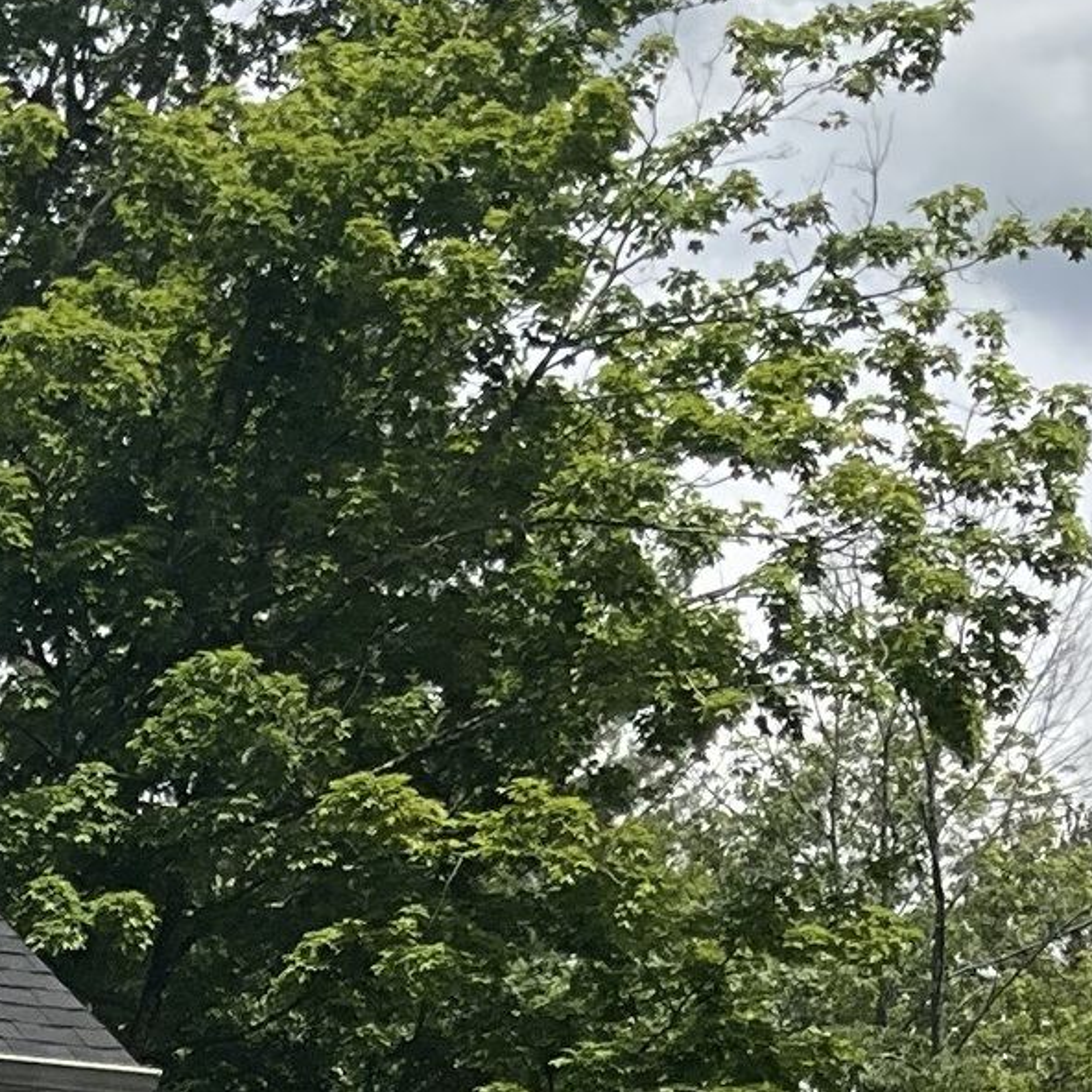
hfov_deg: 11.6
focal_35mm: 133
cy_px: 1893
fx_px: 4747
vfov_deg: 12.2
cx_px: -1164
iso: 25
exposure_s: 1/2538
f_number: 1.8
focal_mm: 3
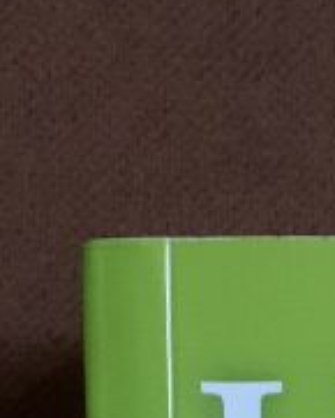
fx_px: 2167
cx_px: 578
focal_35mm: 175
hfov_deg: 8.5
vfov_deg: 9.7
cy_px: 1023
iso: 160
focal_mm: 3.6
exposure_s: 1/25
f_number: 1.9
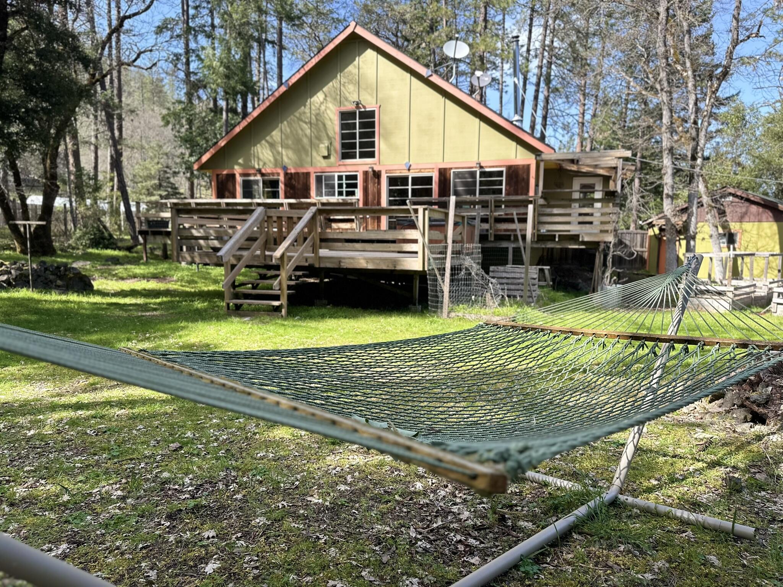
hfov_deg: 71.6
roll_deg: -1.3
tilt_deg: -5.6
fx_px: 543
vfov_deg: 56.8
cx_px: 392
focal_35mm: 24
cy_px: 294
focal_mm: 6.86
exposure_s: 1/756
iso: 80
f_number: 1.78
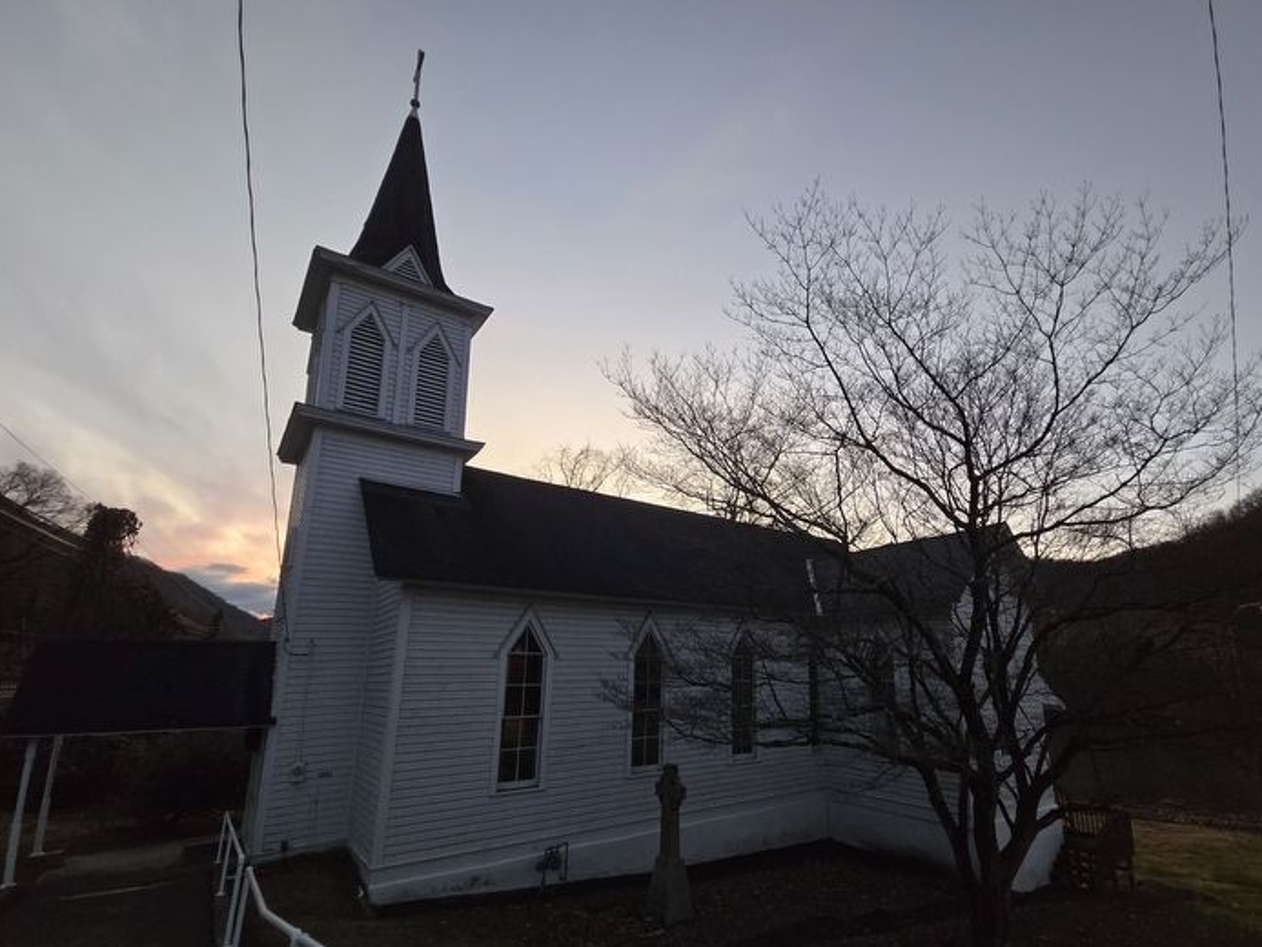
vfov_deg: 81.3
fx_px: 547
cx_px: 687
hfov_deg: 97.9
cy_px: 537
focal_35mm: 15
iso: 400
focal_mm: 2.2
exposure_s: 1/60
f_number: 2.2
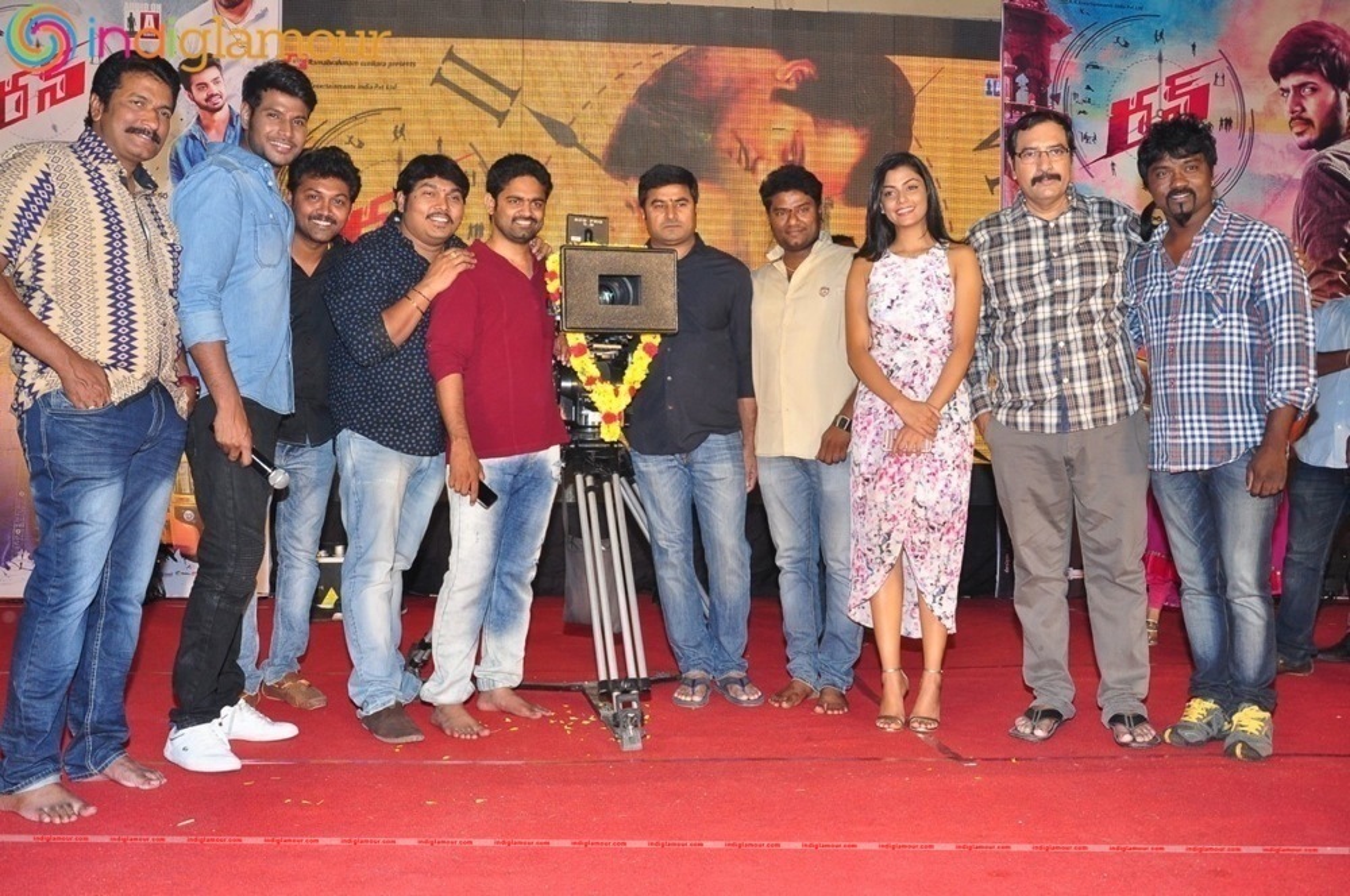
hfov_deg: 59.6
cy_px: 448
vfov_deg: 41.6
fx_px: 1180
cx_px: 675
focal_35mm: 32
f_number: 7.1
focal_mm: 21
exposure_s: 1/125
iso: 640
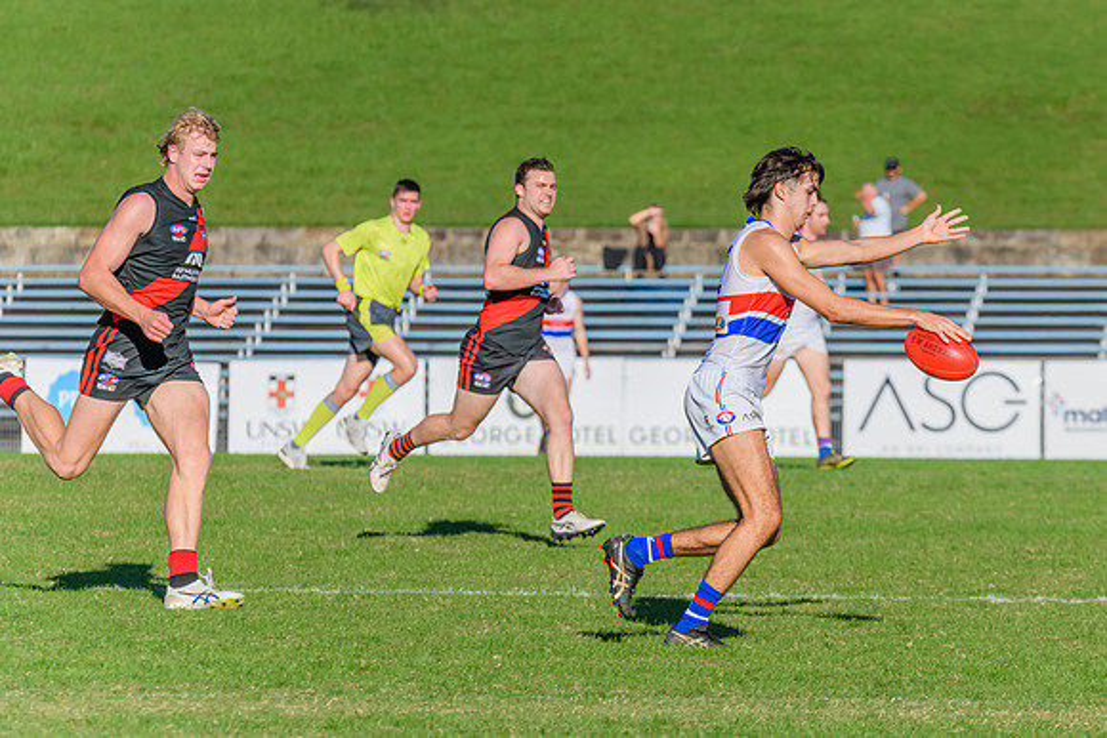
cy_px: 295
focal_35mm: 344
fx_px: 10594
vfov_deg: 4.0
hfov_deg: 6.0
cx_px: 676
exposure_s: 1/2000
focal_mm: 280
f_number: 11
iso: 800
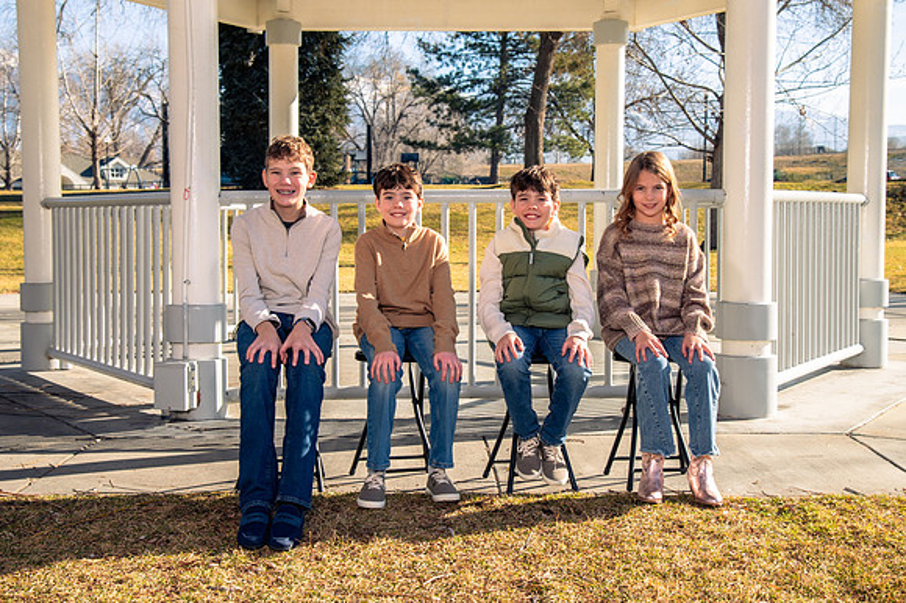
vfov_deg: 25.4
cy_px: 282
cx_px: 442
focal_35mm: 53
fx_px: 1339
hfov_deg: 37.4
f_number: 7.1
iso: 250
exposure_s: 1/250
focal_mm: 46
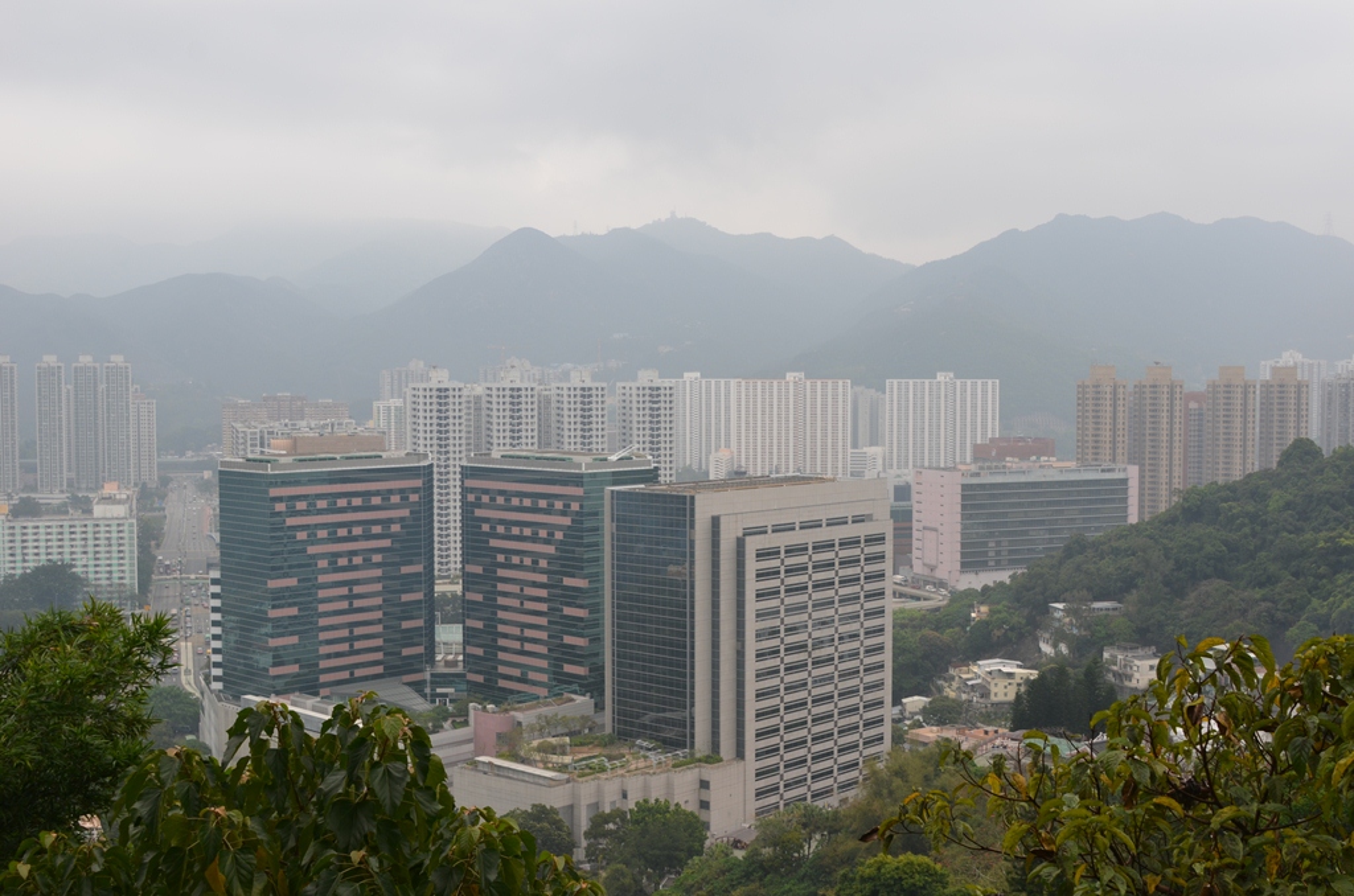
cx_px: 677
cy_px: 448
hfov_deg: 46.5
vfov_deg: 31.7
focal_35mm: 42
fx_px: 1576
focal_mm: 28
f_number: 8
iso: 125
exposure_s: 1/250
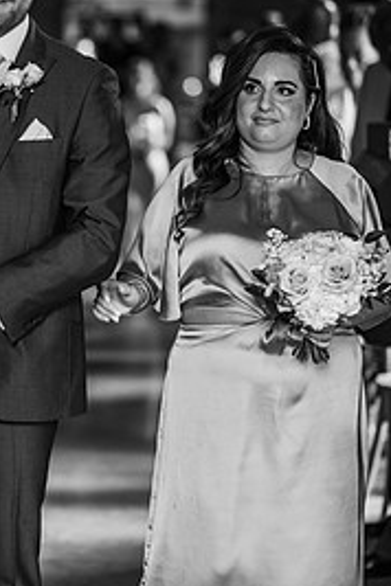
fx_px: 2330
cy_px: 252
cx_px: 96
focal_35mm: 143
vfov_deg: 14.3
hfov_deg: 9.6
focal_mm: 85
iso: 450
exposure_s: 1/200
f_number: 1.8
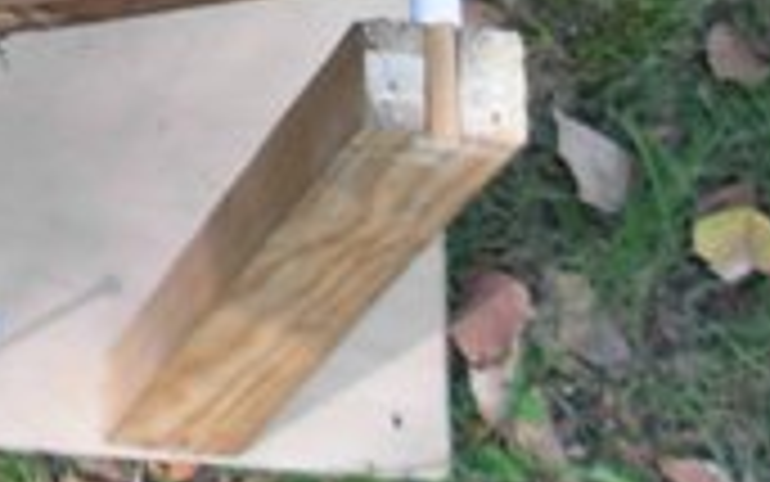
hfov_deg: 11.1
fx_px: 3946
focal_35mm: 188
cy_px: -464
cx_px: 50
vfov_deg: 6.8
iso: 79
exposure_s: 1/60.4
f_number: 2.9
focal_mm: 6.3
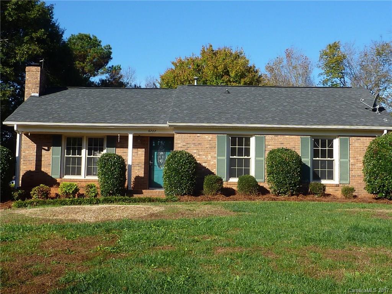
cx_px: 196
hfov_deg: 39.7
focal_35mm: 48
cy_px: 147
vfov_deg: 30.3
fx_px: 544
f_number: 4
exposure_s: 1/400
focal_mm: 4.4
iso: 80
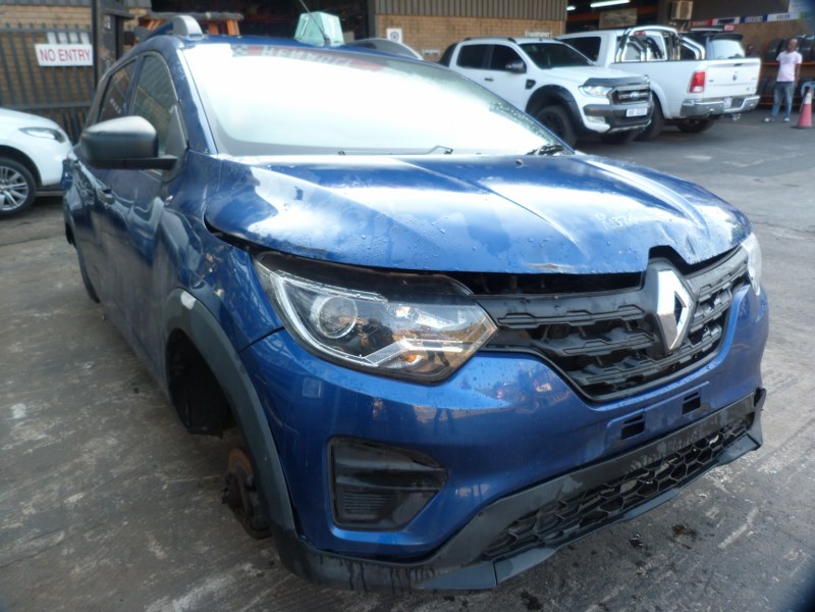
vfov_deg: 54.9
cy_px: 306
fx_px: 589
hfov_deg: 69.4
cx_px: 408
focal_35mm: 25
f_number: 2.8
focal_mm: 4.5
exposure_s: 1/60
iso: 80
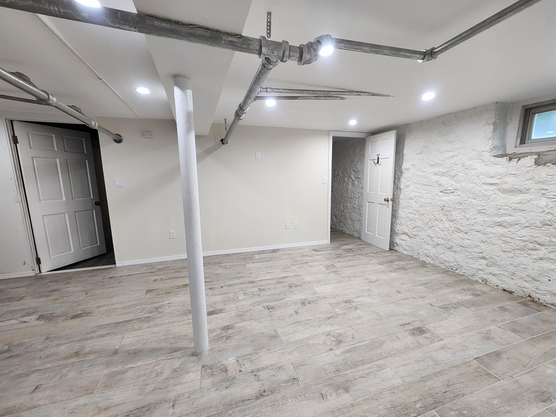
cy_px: 218
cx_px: 295
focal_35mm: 14
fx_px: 225
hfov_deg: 101.9
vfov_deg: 85.6
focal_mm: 2.2
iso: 400
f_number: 2.2
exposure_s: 1/60
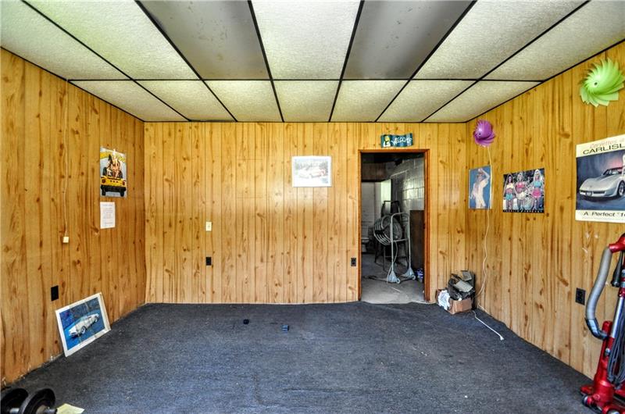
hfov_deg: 100.5
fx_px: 260
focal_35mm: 15
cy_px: 207
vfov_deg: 77.1
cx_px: 312
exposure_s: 1/60
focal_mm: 10
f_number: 4
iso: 800
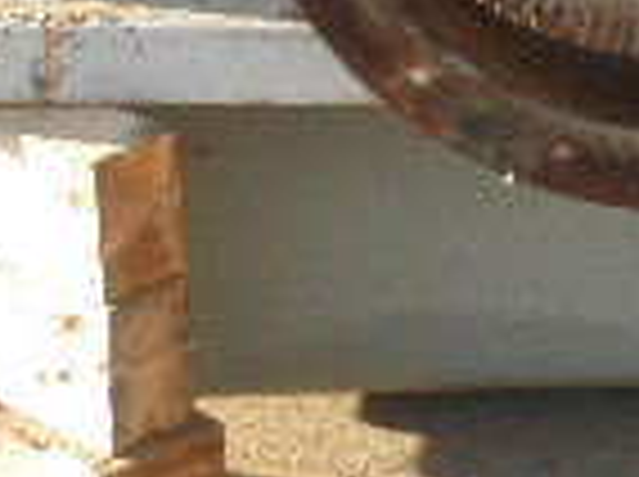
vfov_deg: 8.9
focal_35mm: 158
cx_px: 909
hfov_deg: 12.0
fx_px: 2912
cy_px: -441
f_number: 3.2
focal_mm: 6.1
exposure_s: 1/125
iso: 64
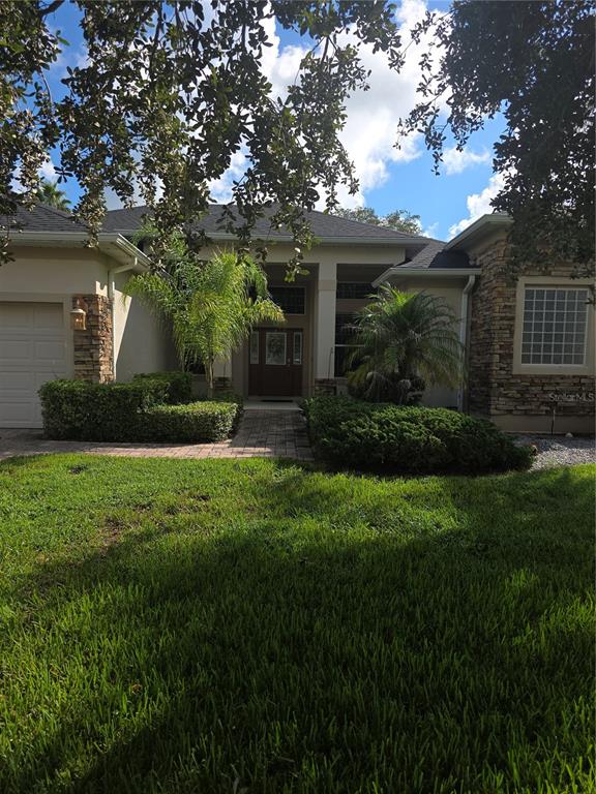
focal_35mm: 23
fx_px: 528
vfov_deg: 73.9
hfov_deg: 58.9
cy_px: 397
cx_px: 298
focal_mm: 6.3
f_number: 1.7
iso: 12
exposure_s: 1/805
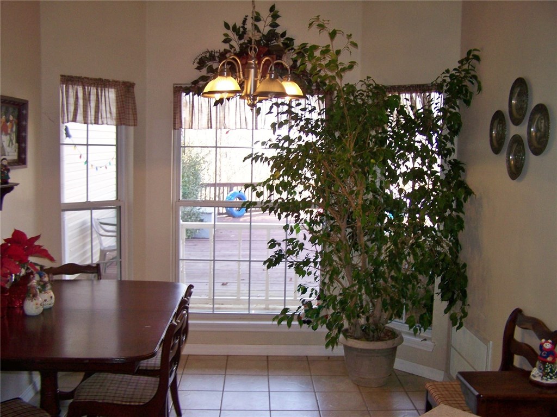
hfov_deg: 49.0
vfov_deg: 37.7
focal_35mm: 38
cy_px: 208
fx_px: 611
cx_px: 278
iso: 80
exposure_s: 1/60
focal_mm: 6.3
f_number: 2.8
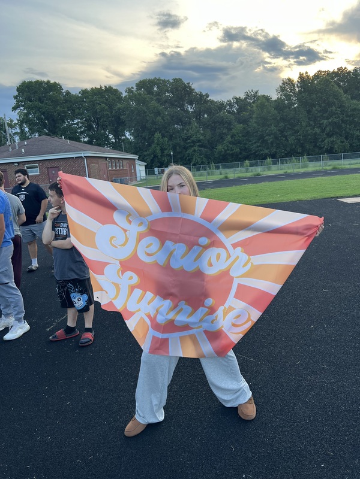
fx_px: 361
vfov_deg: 67.3
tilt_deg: -10.8
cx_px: 180
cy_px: 240
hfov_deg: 53.1
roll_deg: +4.1
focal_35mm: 26
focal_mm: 5.7
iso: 64
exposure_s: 1/121
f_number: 1.5
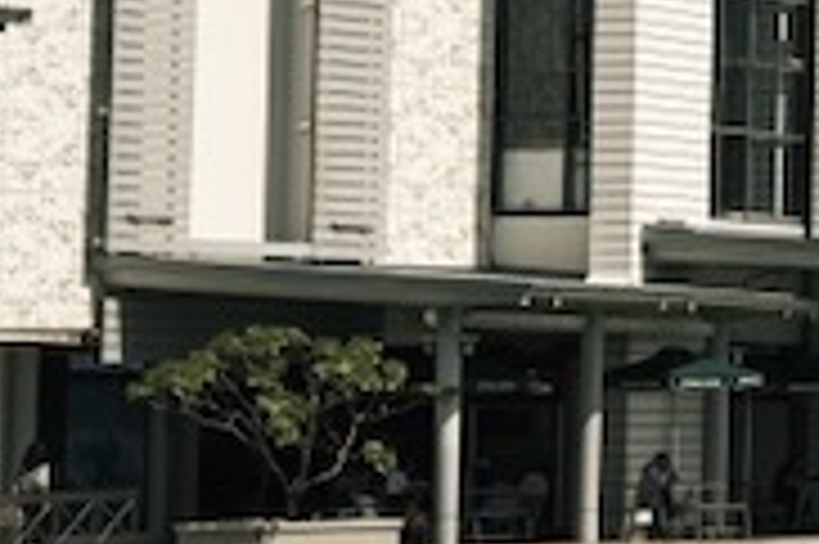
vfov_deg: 5.0
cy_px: -153
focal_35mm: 275
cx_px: 2736
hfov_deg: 6.6
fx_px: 6250
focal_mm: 39
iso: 50
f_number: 4.5
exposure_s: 1/800
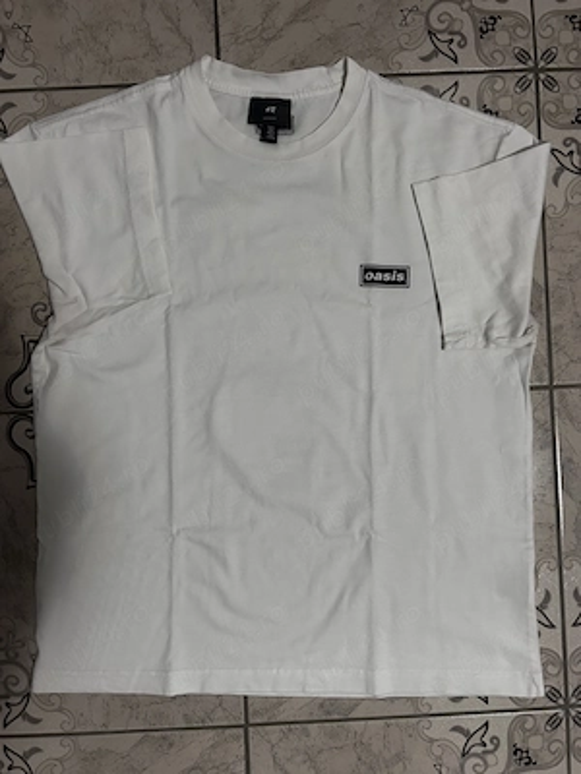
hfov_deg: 53.1
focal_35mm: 26
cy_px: 387
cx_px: 290
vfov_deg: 67.3
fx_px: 582
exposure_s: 1/50
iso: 320
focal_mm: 5.7
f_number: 1.5
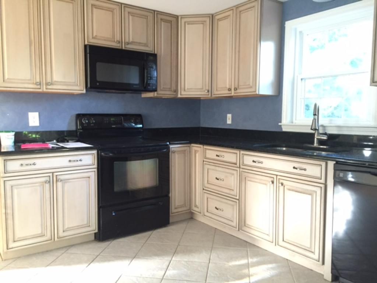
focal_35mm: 29
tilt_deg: -4.4
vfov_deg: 48.2
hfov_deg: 61.7
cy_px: 142
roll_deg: +0.2
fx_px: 316
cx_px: 188
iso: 250
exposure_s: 1/24
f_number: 2.2
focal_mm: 4.15
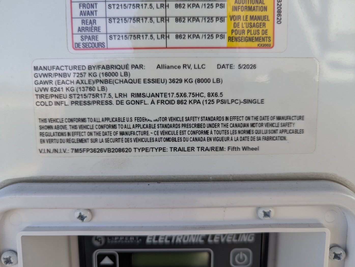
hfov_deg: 71.5
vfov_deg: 56.9
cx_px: 178
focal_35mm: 24
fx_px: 246
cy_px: 134
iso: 53
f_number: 1.85
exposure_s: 1/314
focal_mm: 6.81
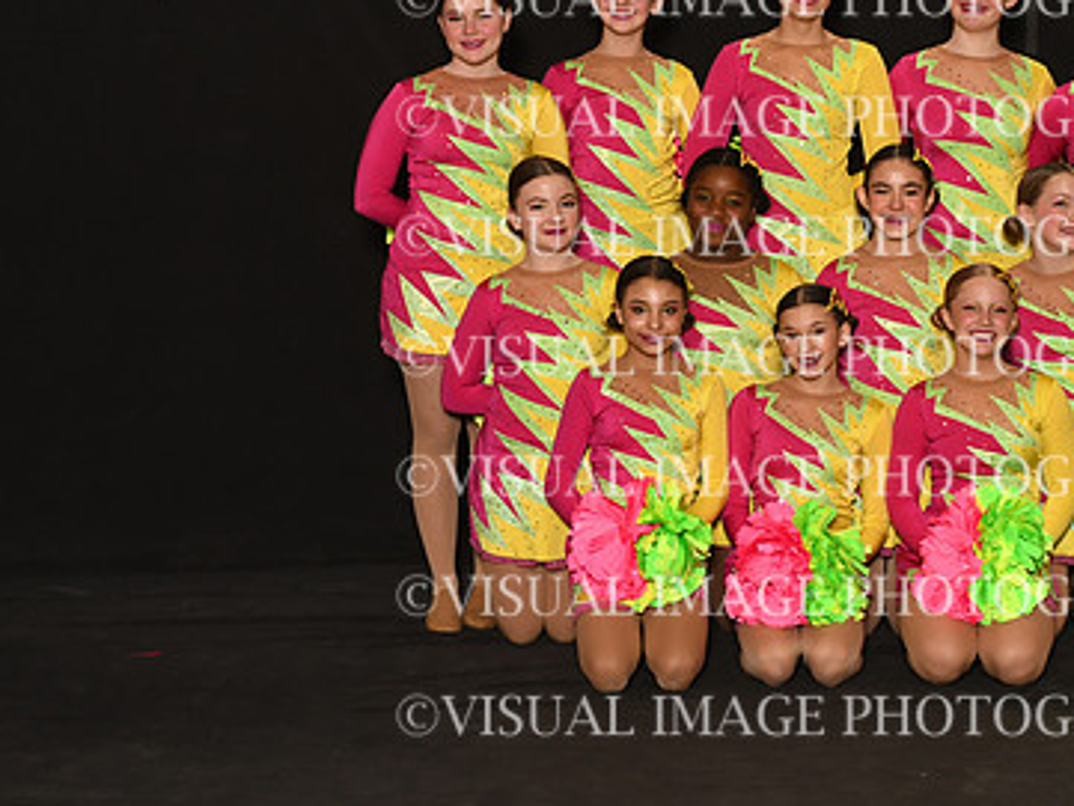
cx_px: 827
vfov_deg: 16.8
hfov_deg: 22.0
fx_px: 2731
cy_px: 296
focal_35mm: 88
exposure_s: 1/125
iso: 640
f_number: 8
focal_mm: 38
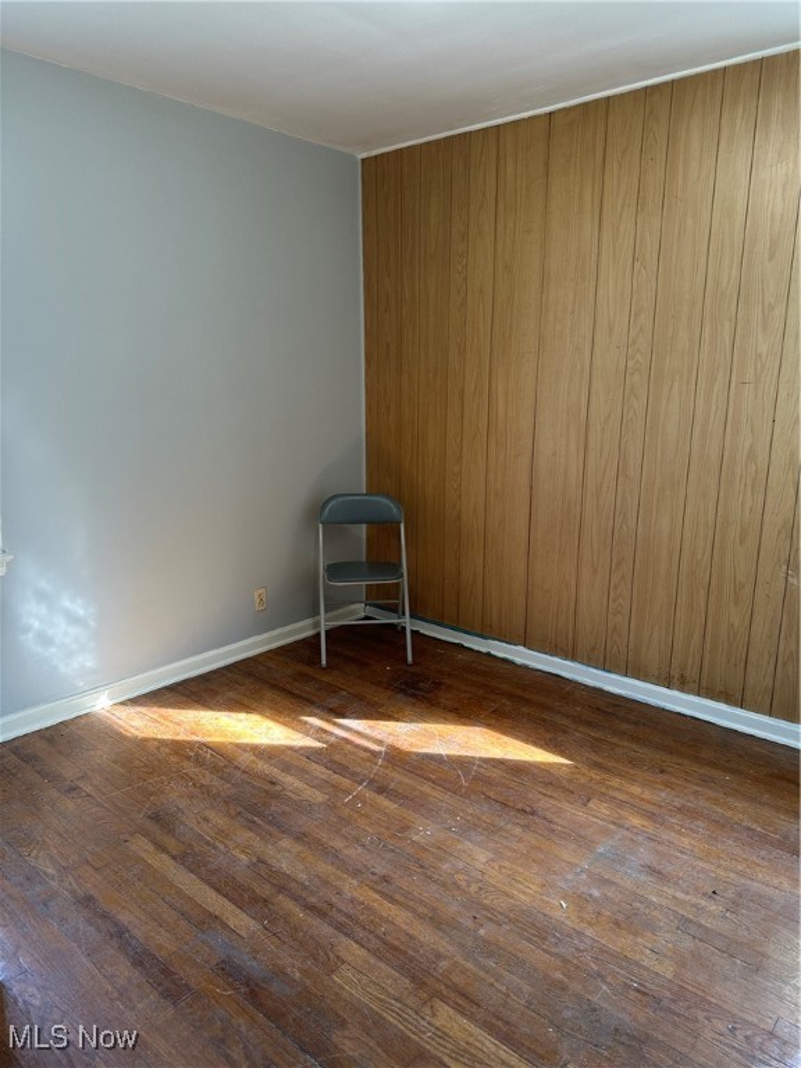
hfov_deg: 56.8
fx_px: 740
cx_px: 400
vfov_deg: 71.6
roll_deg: -1.0
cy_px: 534
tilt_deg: -11.0
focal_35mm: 24
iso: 160
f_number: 1.78
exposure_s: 1/60
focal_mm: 6.86
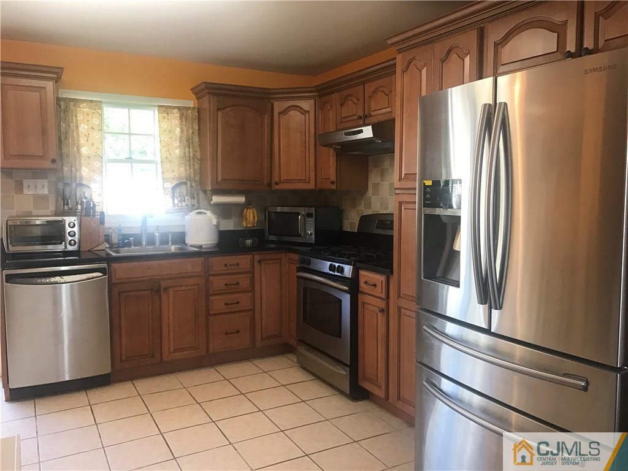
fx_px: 508
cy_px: 236
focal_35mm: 28
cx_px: 314
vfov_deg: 49.7
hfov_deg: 63.4
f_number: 1.8
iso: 25
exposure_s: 1/30
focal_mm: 3.99
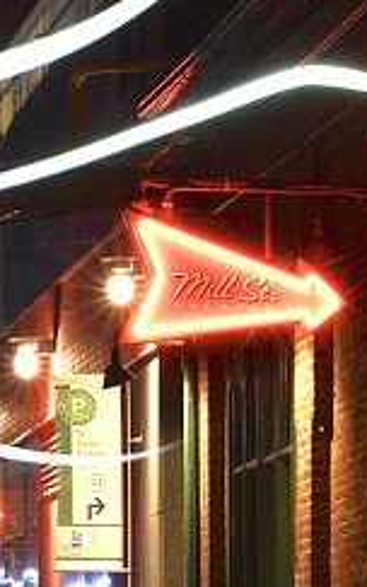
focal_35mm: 335
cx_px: -565
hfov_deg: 3.8
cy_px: 819
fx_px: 5358
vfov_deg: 6.2
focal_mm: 50
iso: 64
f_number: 14
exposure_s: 10.4
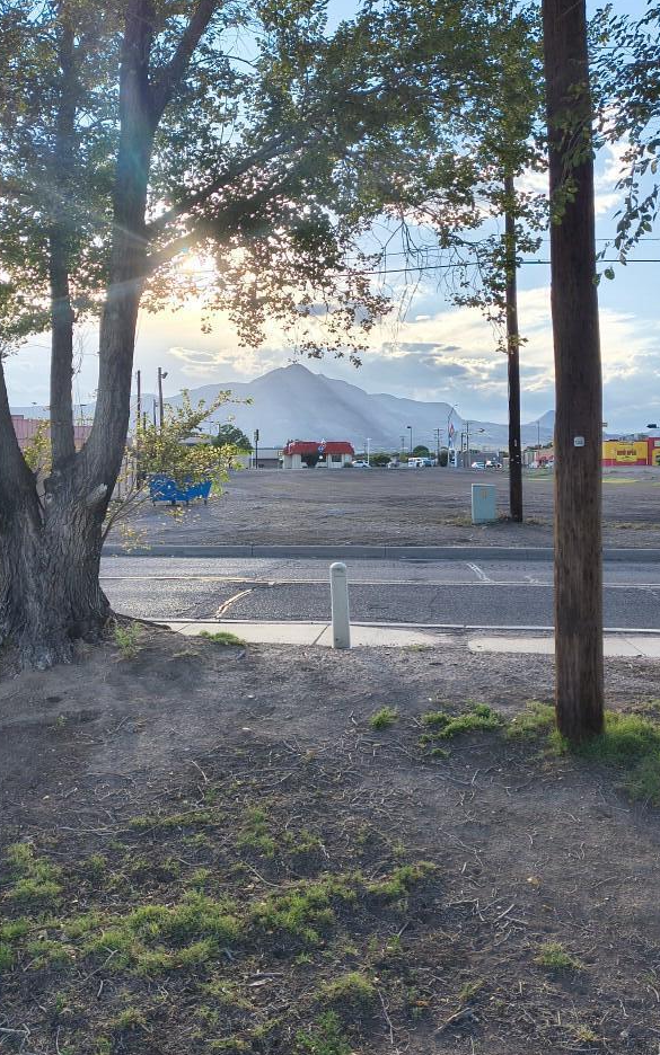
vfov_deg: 64.5
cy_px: 482
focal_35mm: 29
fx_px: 835
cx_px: 309
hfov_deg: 43.1
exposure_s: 1/513
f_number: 1.7
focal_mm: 4.68
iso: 100
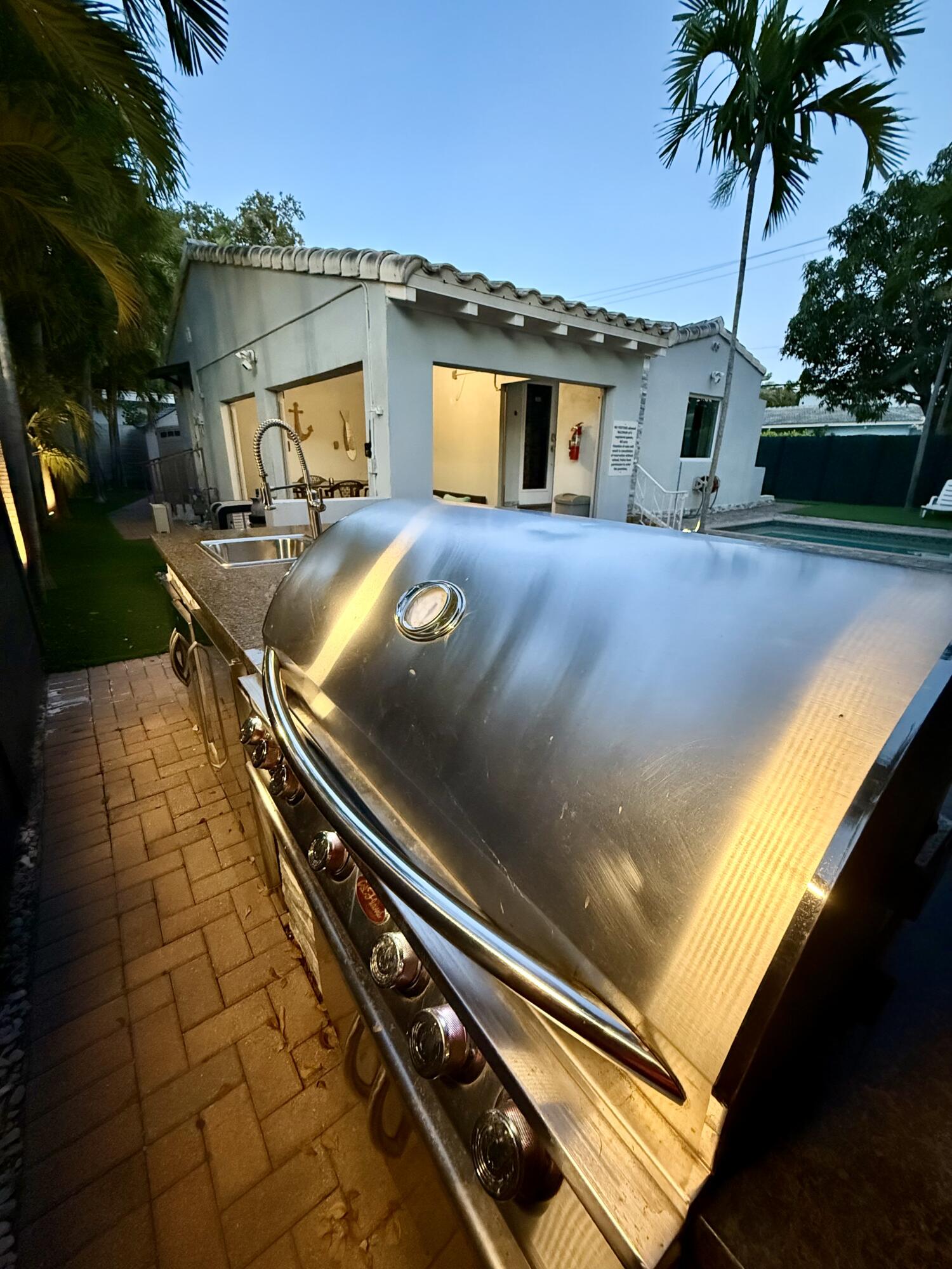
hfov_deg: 85.7
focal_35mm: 14
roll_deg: -1.0
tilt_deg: -18.8
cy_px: 634
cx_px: 476
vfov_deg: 102.1
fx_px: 513
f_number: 2.2
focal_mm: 2.22
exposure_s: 1/40
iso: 1250
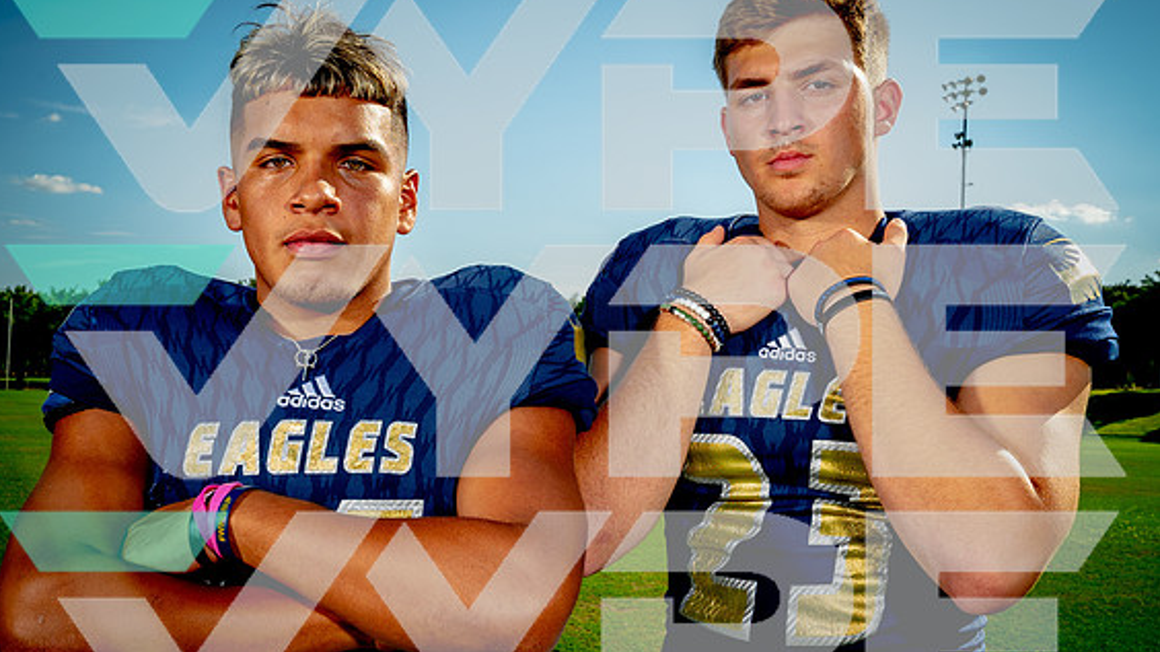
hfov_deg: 48.3
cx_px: 511
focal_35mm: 42
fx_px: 1292
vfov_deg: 28.3
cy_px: 359
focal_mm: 34
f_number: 11
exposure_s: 1/125
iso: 100
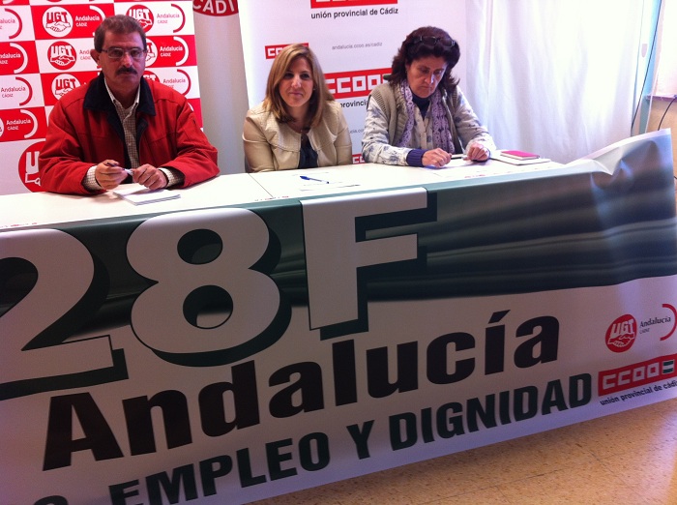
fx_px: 683
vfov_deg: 40.6
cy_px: 252
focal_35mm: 35
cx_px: 338
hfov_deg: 52.7
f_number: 2.8
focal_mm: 3.85
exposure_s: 1/17
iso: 80
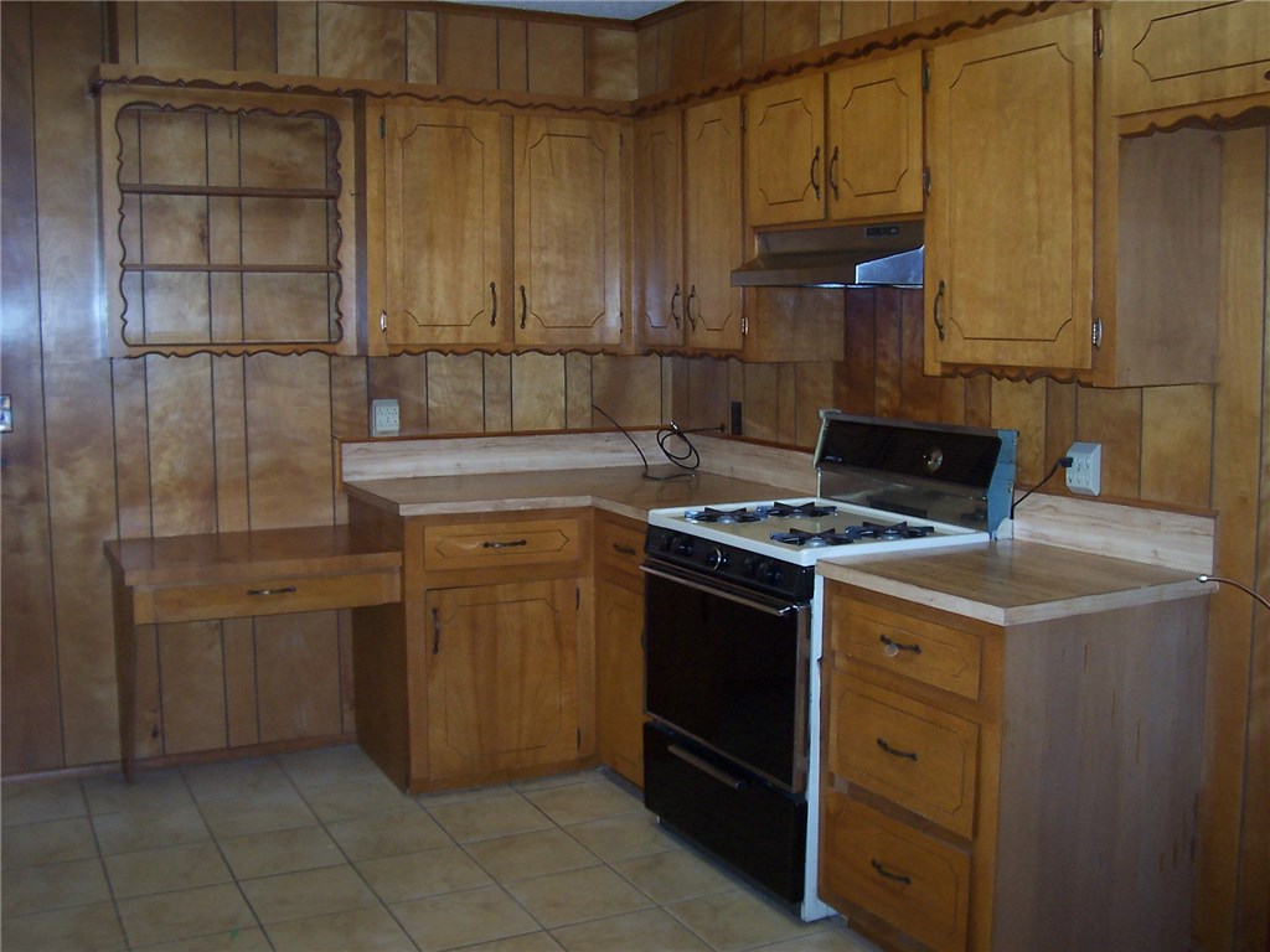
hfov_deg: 50.1
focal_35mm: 37
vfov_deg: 38.7
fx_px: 1357
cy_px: 476
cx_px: 635
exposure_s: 1/60
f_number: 2.8
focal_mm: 5.6
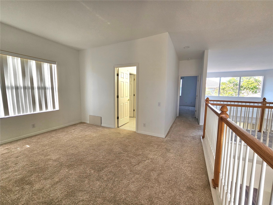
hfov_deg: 106.2
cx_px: 136
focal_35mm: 13
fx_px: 103
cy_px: 102
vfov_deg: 89.9
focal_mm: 2.2
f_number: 2.2
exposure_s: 1/120
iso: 100
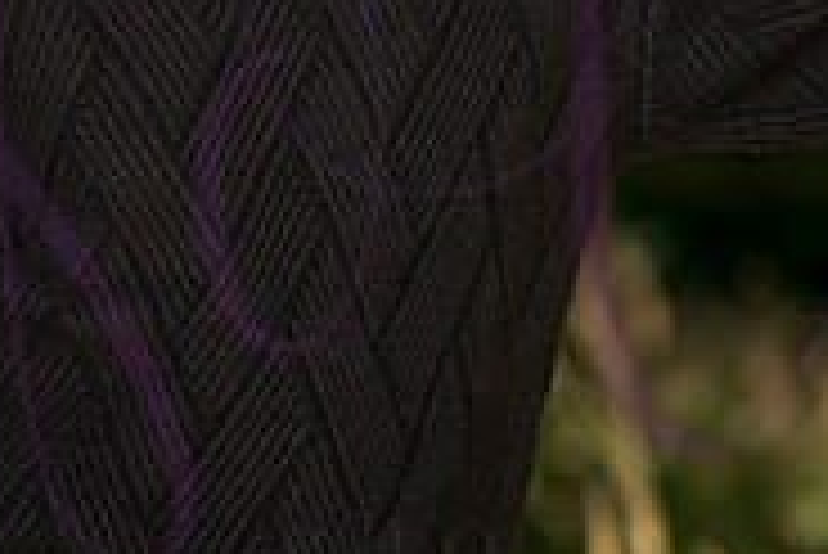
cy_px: -250
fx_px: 9046
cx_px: 446
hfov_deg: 5.2
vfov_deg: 3.5
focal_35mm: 393
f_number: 4.5
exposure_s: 1/800
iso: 800
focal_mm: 125
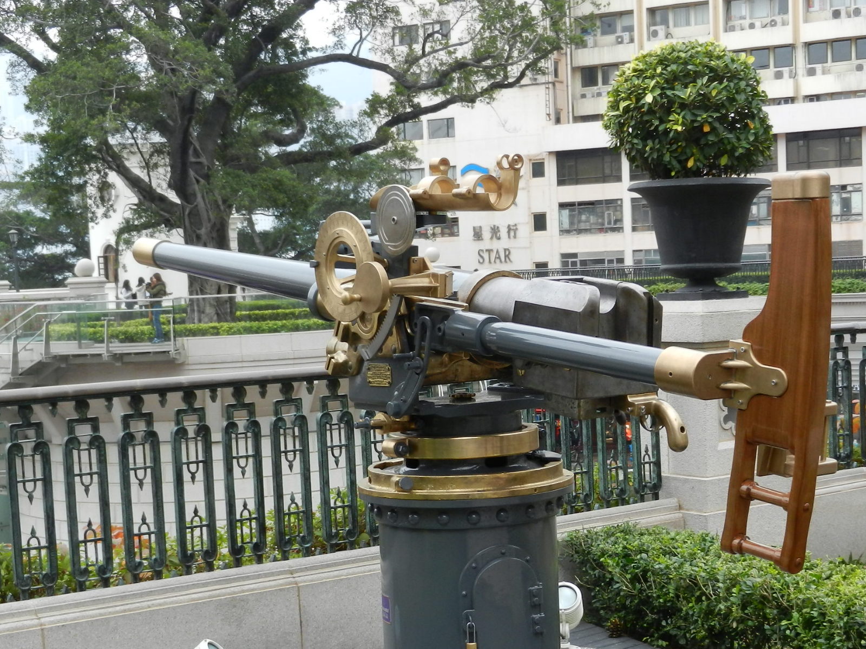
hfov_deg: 42.1
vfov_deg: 32.2
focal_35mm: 45
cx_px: 433
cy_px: 324
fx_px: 1126
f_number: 4.2
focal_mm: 8.2
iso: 160
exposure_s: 1/80
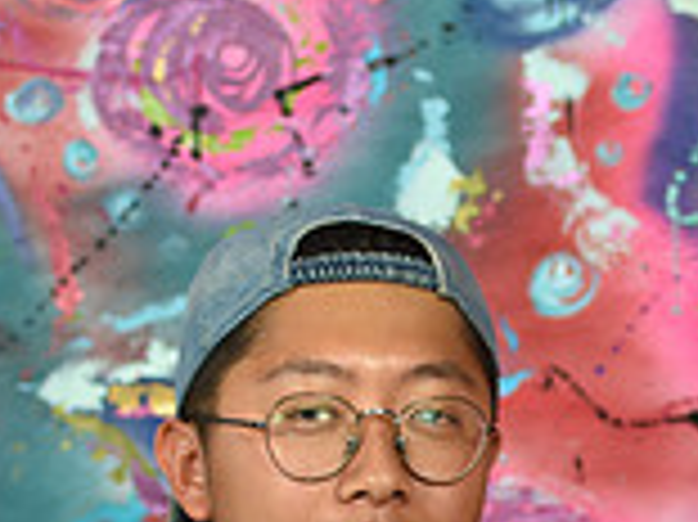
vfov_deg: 7.8
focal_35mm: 189
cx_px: 563
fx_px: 3804
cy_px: 677
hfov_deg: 10.5
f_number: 2.5
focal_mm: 35
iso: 320
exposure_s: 1/125
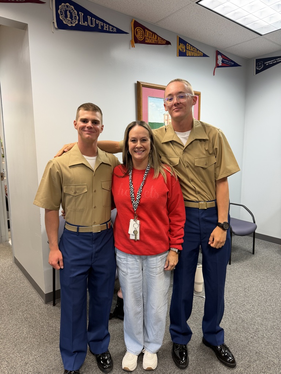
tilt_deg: -9.2
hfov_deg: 56.8
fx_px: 260
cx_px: 140
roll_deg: +0.4
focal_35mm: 24
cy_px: 187
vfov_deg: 71.6
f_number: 1.78
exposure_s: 1/60
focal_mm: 6.76
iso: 125
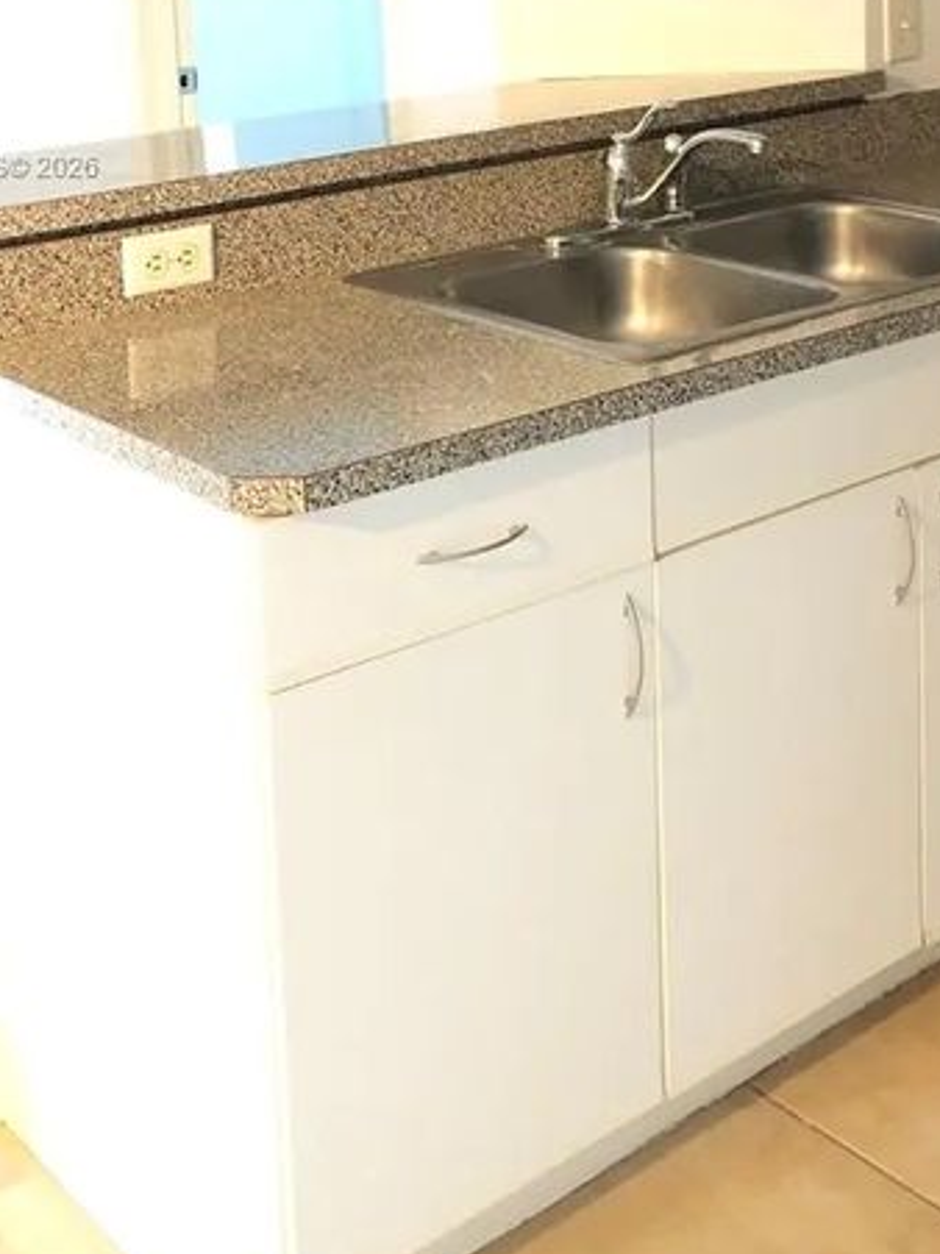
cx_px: 620
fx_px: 1920
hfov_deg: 27.4
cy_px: 168
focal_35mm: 53
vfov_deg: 34.5
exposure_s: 1/9
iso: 100
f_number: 1.8
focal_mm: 4
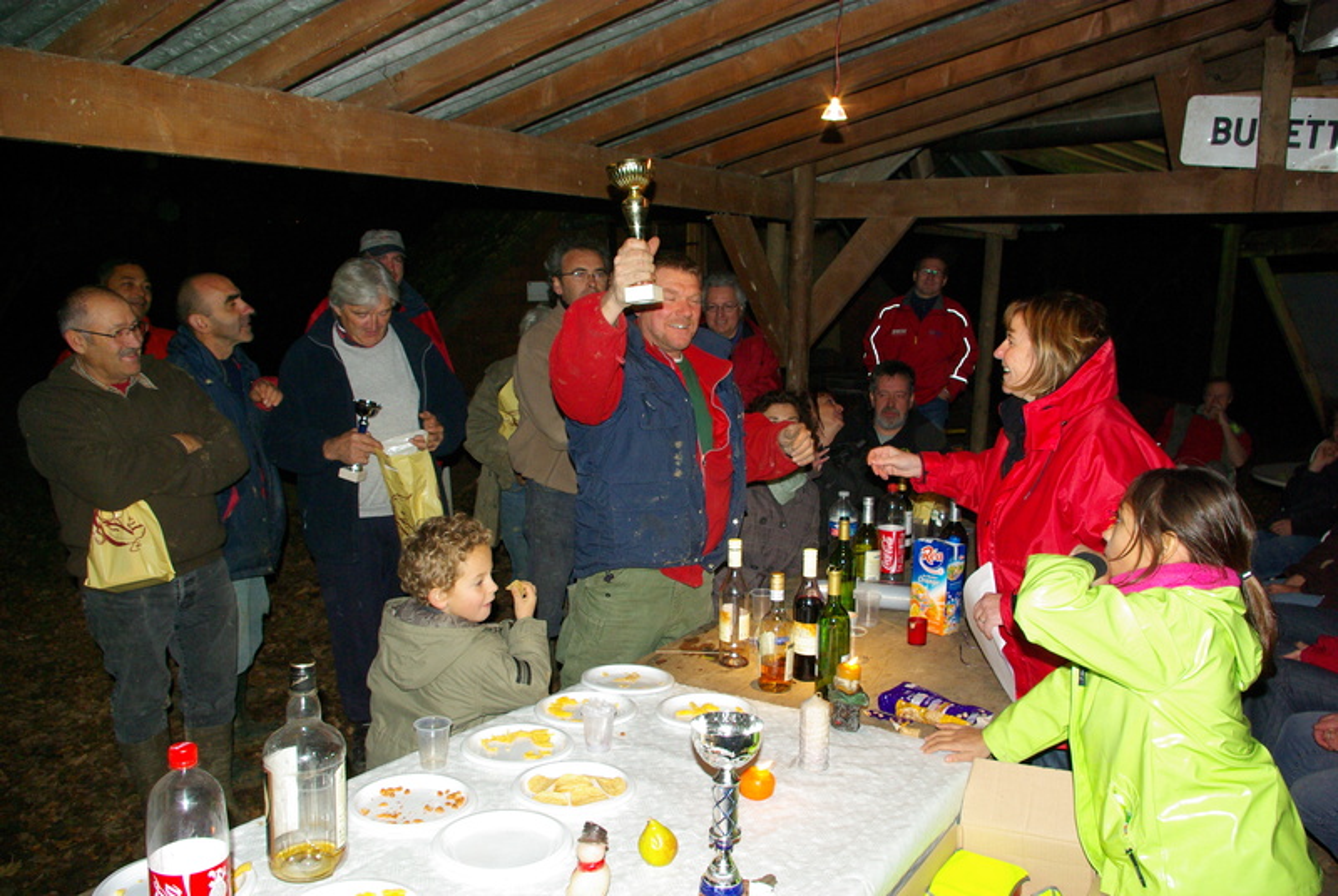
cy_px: 448
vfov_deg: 48.1
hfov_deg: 67.3
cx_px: 669
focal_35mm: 27
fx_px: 1005
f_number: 8
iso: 800
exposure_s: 1/30
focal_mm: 18
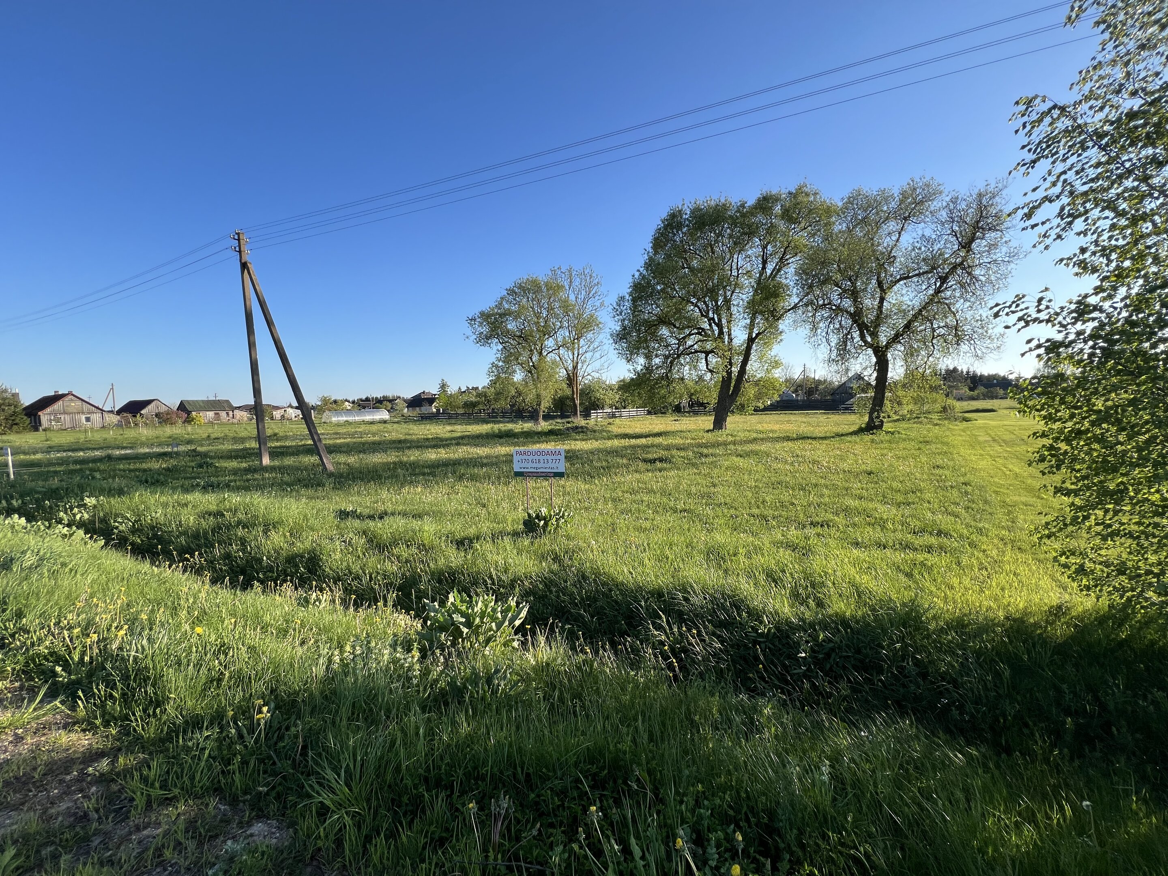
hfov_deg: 106.2
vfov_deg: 89.9
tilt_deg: -4.4
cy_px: 438
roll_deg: +1.0
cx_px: 584
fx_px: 439
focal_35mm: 13
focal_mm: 1.57
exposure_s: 1/677
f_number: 1.8
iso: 32
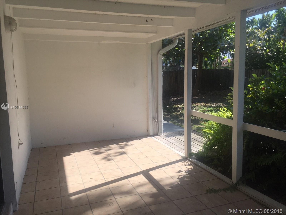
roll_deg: -0.1
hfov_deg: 61.7
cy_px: 108
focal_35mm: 29
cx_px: 143
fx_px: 240
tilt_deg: -7.1
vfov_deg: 48.2
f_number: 2.2
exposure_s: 1/1130
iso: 32
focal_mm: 4.15
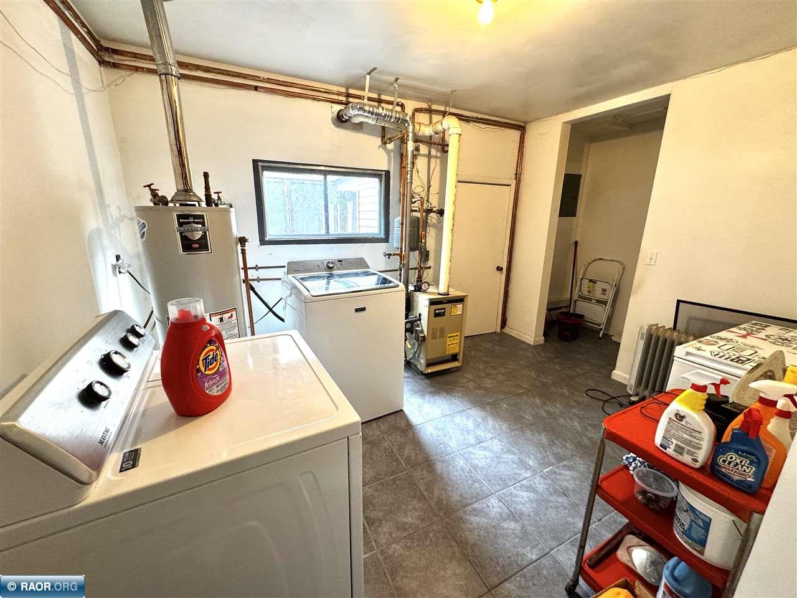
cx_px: 398
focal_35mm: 14
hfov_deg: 102.1
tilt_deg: -15.1
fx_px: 322
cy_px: 299
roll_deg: -1.3
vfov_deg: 85.7
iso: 250
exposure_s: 1/60
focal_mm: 2.22
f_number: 2.2
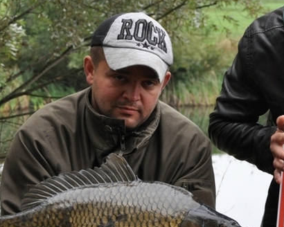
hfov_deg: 13.9
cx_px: 251
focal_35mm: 137
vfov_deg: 11.3
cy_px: 122
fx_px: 1152
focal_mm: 42
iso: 800
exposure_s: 1/200
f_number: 7.1
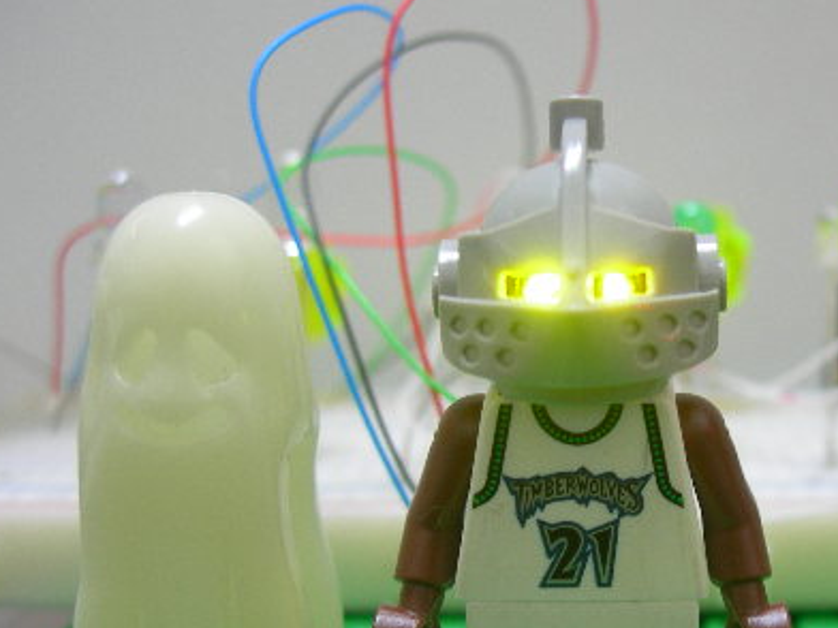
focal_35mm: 62
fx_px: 1501
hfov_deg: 30.7
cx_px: 620
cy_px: 410
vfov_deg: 23.6
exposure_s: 1/3.5
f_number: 2.8
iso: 81
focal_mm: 7.8
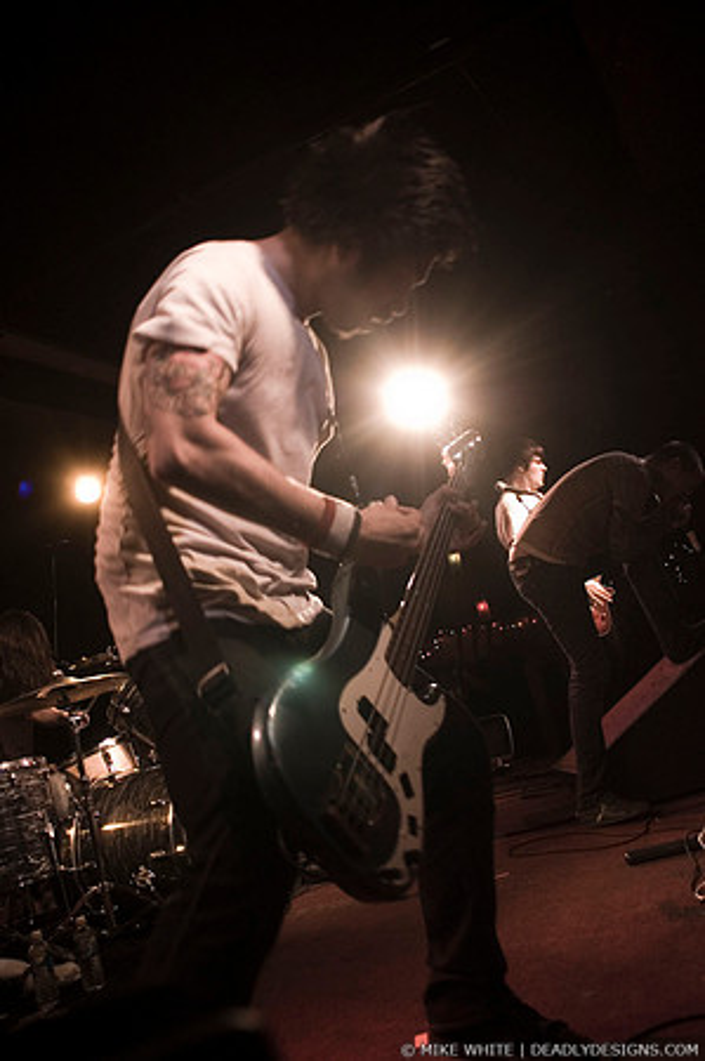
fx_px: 883
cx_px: 352
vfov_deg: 62.0
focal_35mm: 30
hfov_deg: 43.5
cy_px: 530
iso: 800
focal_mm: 20
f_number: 2.8
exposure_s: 1/100
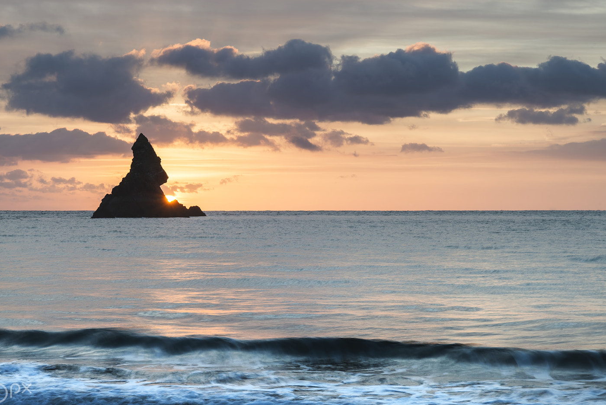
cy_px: 219
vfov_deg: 14.1
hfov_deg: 21.0
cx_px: 270
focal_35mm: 97
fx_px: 1633
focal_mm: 85
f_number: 16
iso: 100
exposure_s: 1/3
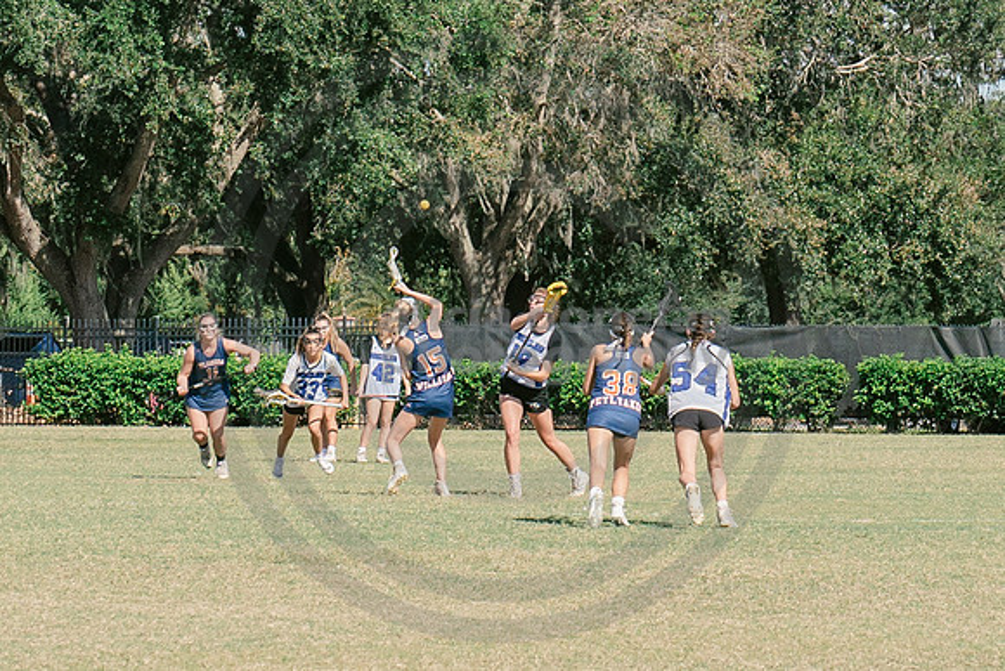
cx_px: 613
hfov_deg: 7.2
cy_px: 354
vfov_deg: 4.8
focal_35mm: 286
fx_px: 7972
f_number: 5.6
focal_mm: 70
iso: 250
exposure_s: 1/1250
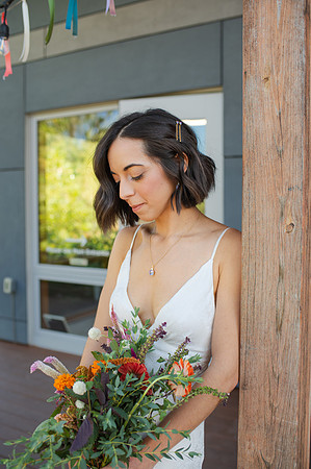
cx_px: 156
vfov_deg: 54.5
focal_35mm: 35
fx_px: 455
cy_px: 234
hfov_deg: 37.8
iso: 125
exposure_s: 1/250
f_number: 3.2
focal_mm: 35
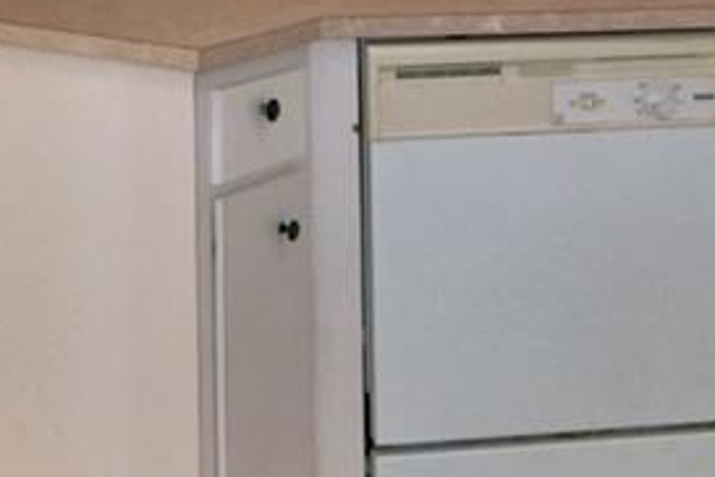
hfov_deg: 22.7
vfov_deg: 13.9
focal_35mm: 88
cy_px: -370
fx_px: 1748
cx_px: 110
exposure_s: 1/60
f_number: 4.5
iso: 140
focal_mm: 10
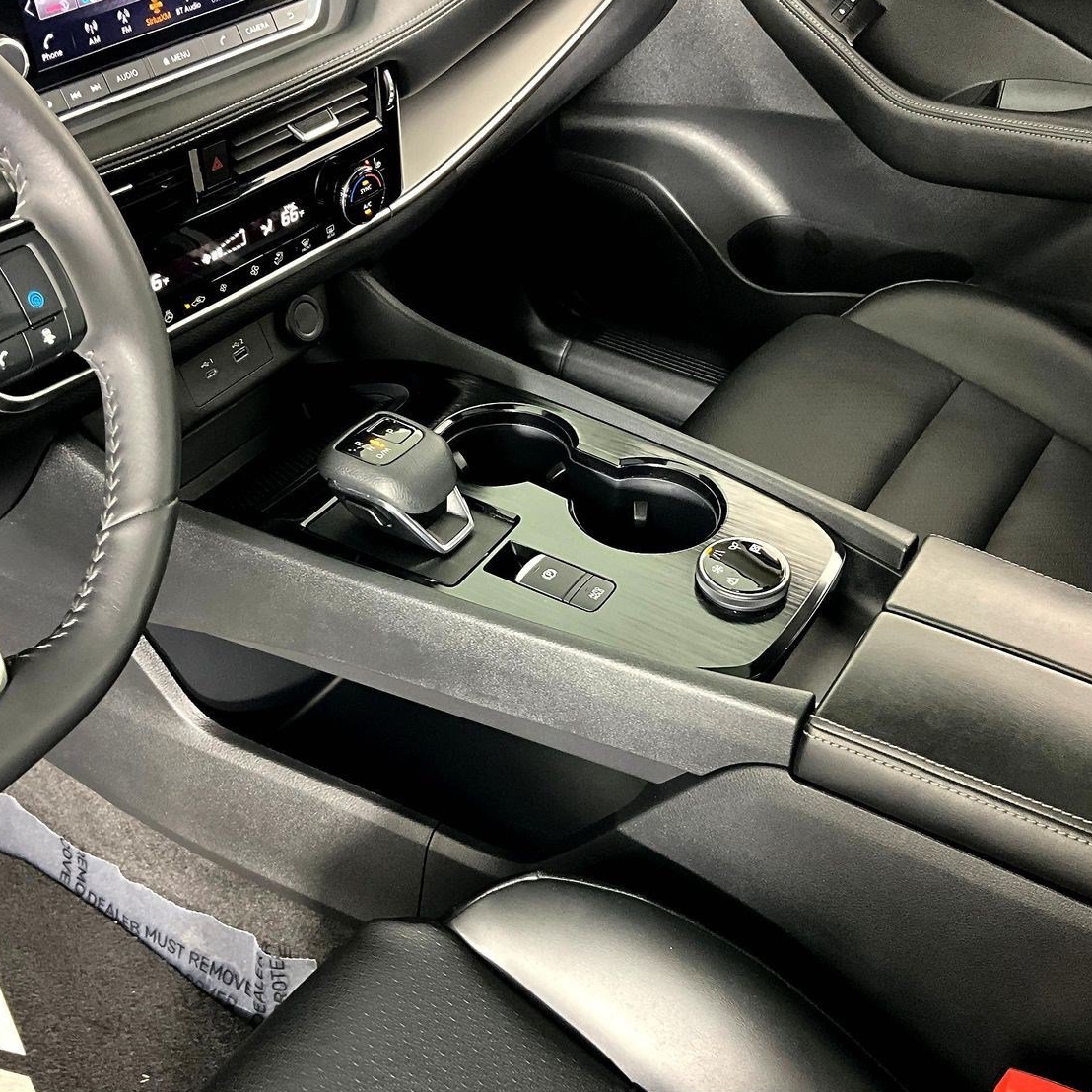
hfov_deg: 44.9
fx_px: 1321
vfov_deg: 44.9
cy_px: 506
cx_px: 562
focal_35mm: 37
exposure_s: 1/35
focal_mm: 3
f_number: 1.8
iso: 320
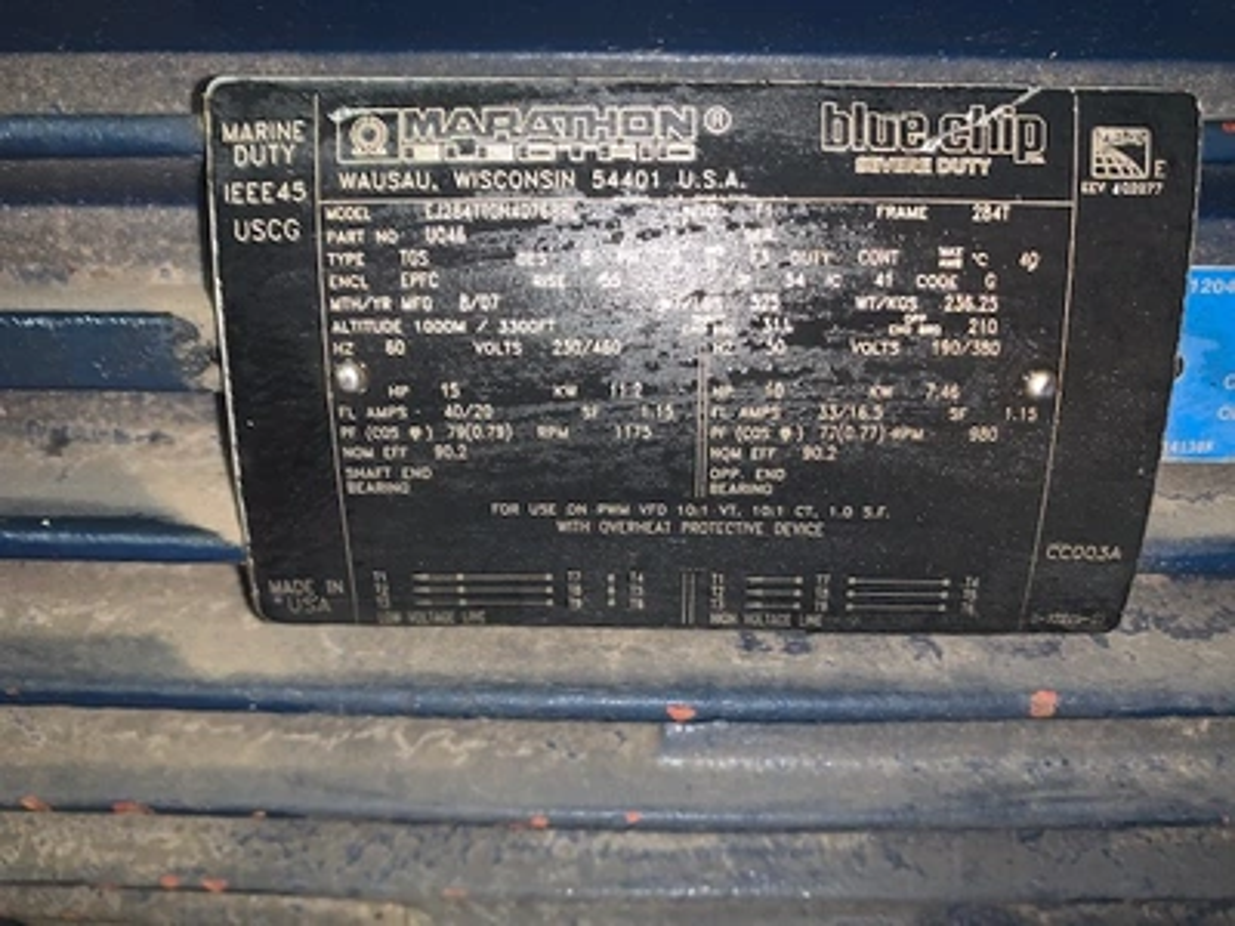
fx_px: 928
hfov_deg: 67.3
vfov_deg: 53.1
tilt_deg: -61.0
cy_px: 463
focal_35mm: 26
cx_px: 618
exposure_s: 1/7
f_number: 1.8
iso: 25
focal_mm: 4.25
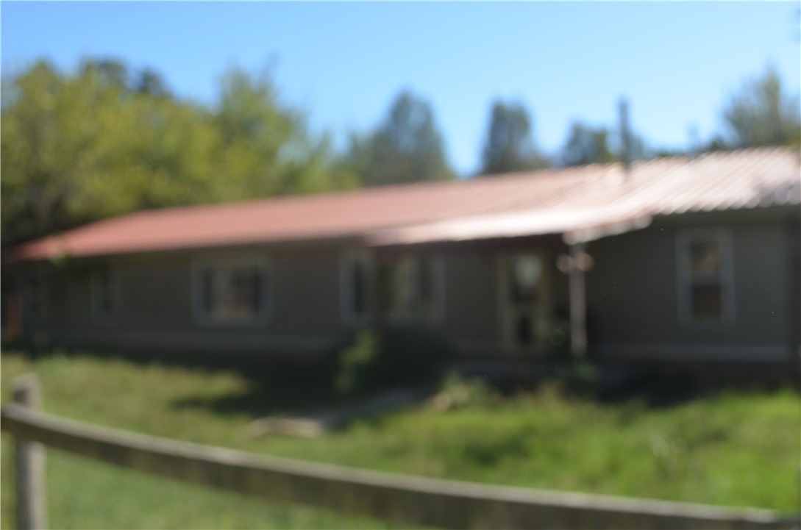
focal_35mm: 39
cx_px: 400
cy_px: 265
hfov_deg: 49.6
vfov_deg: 34.1
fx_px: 866
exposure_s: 1/200
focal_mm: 26
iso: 100
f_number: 7.1
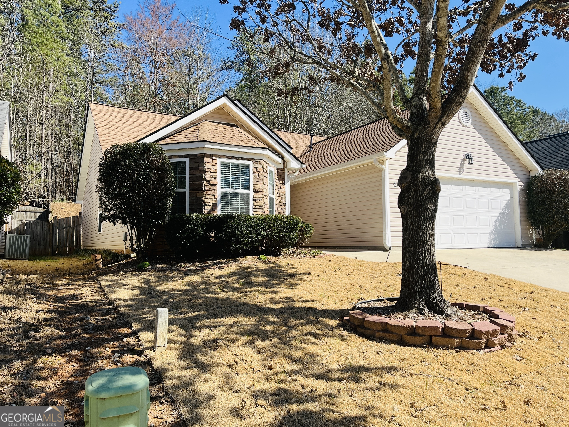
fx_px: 427
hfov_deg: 67.3
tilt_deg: +4.2
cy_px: 214
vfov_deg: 53.1
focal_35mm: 26
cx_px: 284
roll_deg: +1.0
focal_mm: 5.1
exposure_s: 1/2463
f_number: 1.6
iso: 50
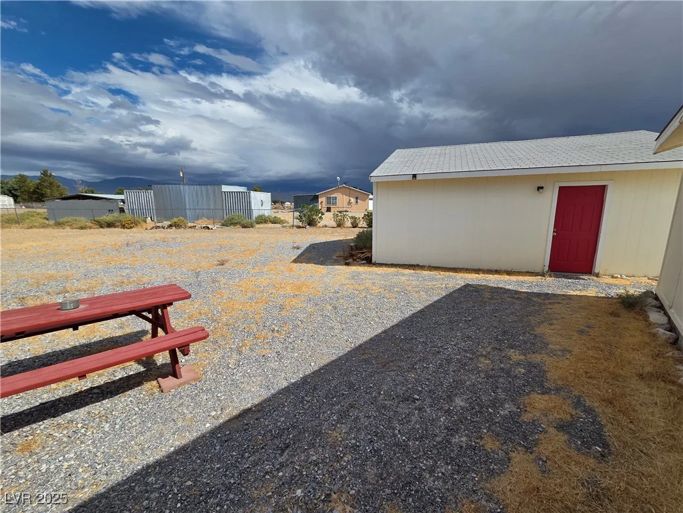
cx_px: 342
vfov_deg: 89.9
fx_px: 256
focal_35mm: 13
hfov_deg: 106.2
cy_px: 256
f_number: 2.2
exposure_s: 1/3707
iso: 50
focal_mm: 2.2
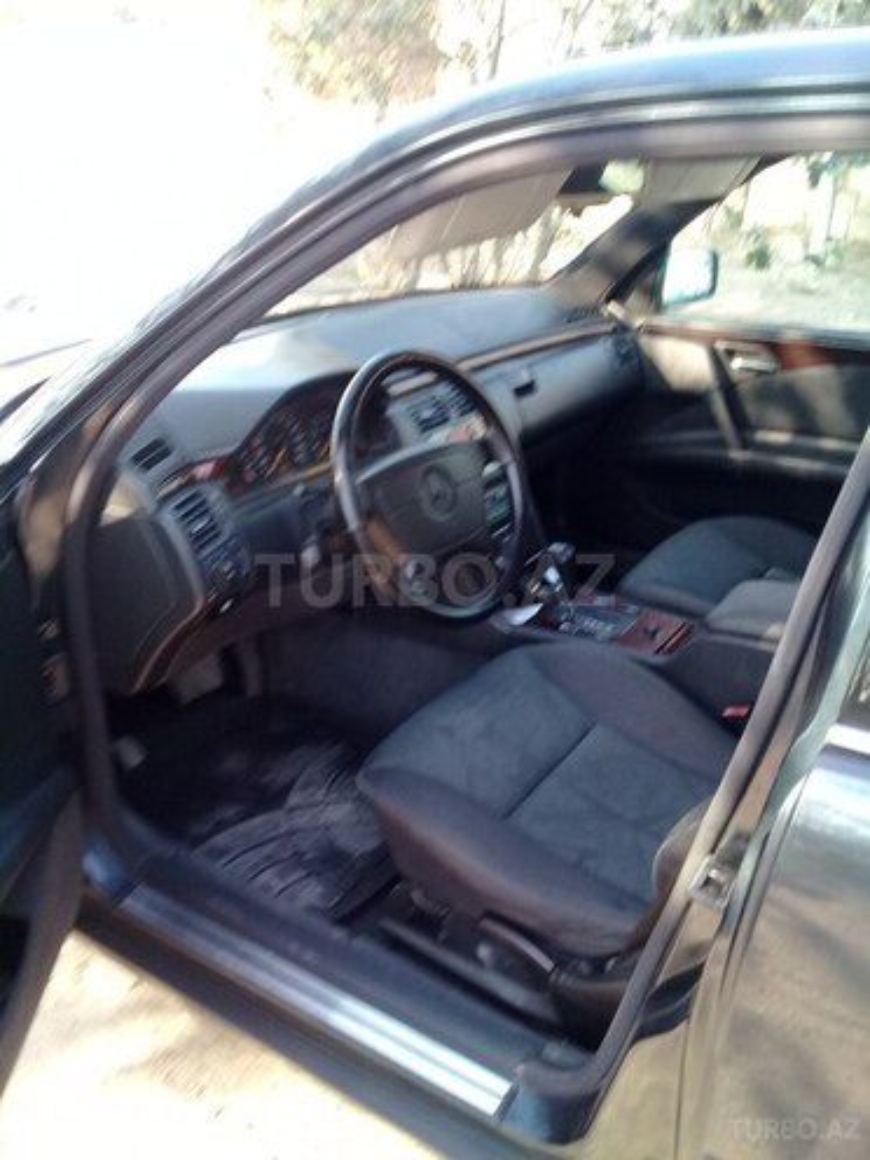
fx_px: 1039
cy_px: 580
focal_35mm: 31
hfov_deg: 45.4
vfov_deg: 58.4
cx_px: 435
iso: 64
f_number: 2.2
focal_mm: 3.3
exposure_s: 1/50
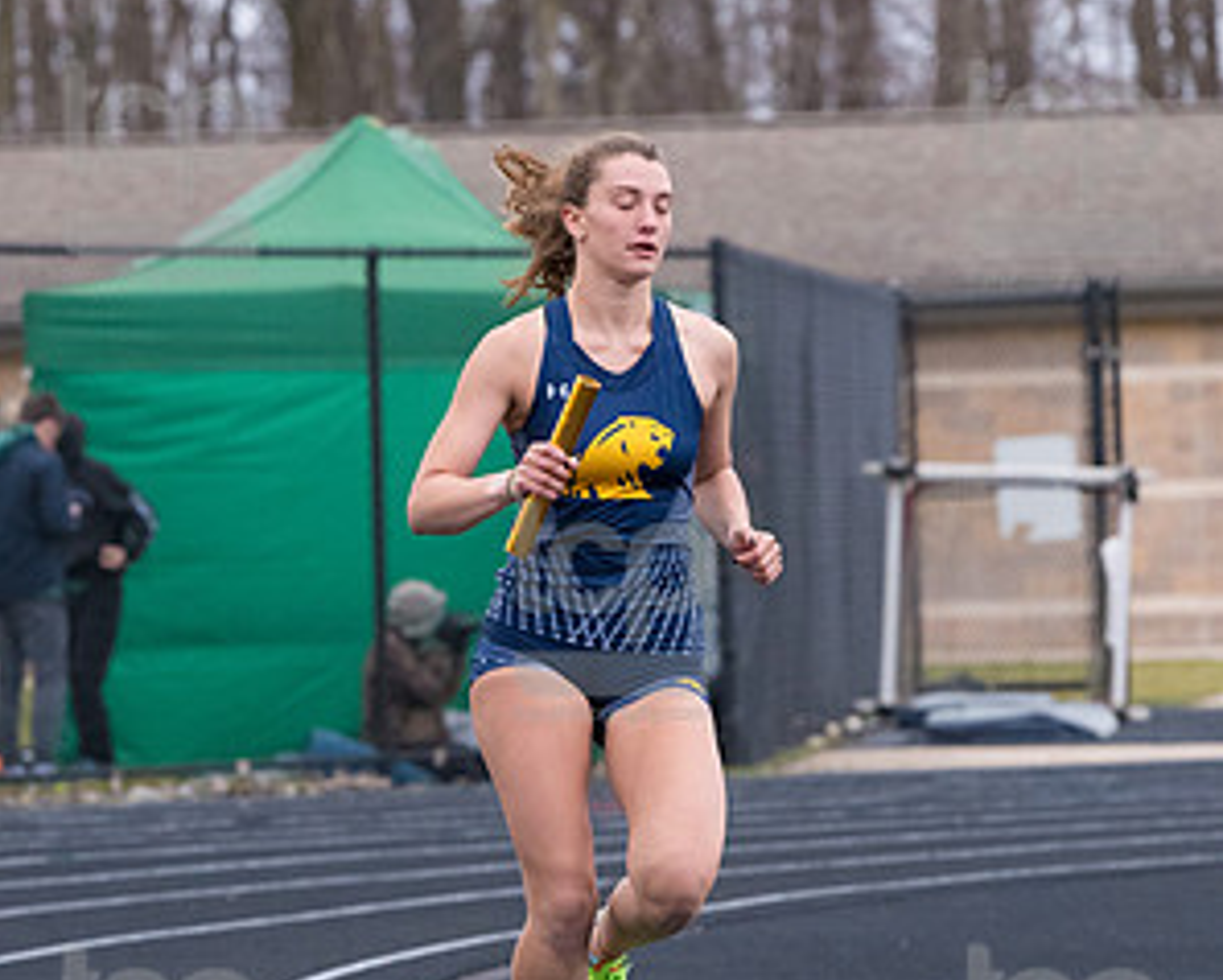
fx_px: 12351
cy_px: 609
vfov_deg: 4.5
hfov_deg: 5.7
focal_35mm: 341
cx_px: 612
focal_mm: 160
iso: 2000
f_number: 5
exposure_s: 1/1600
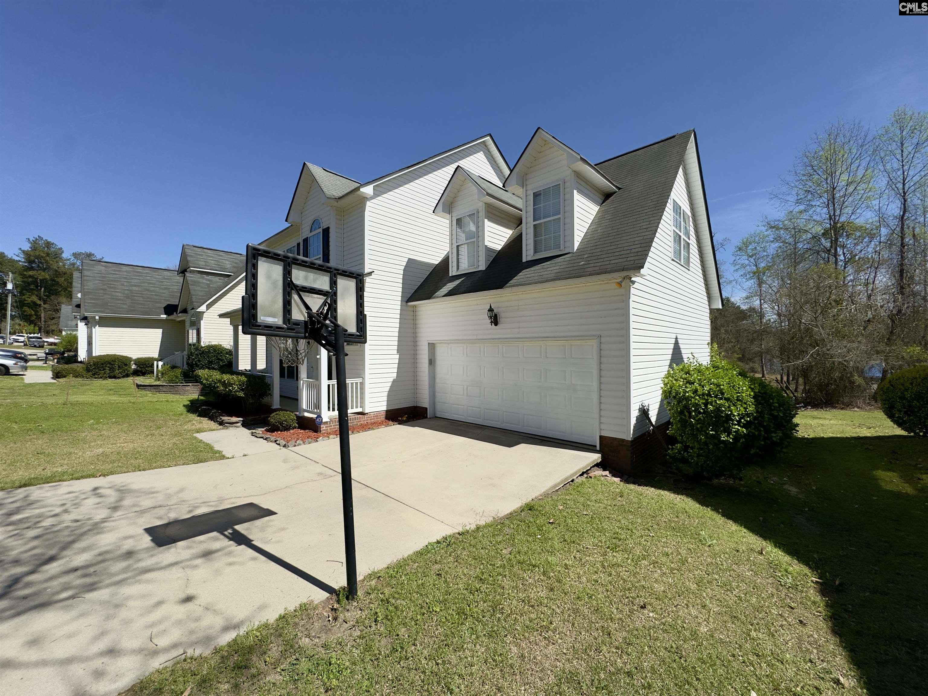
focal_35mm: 14
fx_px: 375
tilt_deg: -0.1
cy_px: 348
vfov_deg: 85.7
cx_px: 464
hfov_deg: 102.1
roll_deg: -0.1
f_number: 2.2
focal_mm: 2.22
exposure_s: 1/3546
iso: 50
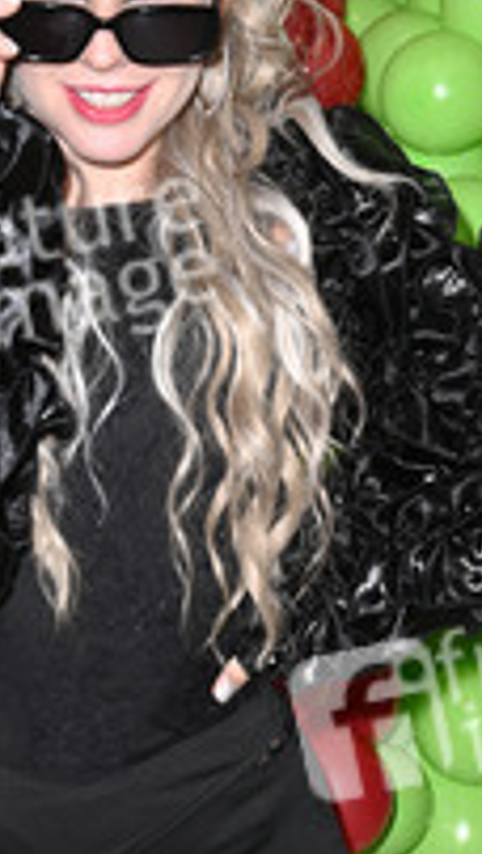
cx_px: 123
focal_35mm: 114
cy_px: 490
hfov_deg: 10.6
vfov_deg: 18.8
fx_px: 2584
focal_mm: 55
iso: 800
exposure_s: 1/250
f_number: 6.3
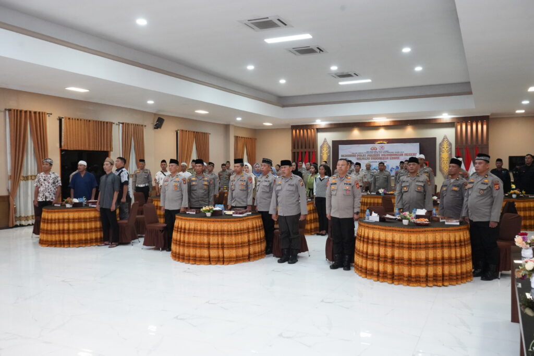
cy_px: 178
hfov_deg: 61.9
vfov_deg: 43.6
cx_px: 267
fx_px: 445
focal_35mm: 30
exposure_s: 1/200
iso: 12800
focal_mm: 30
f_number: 8
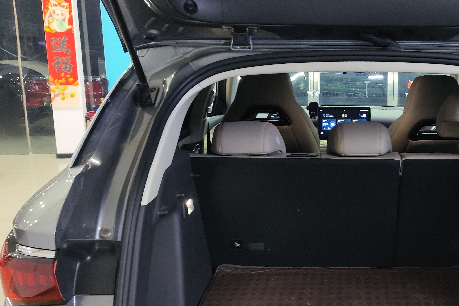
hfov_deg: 38.2
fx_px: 638
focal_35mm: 50
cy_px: 217
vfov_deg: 26.8
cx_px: 364
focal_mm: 4.68
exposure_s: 1/25
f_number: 1.8
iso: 183
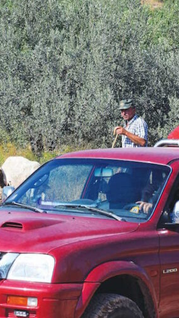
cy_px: 158
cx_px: -35
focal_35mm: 195
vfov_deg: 11.0
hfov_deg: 6.2
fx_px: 1646
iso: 640
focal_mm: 82
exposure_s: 1/1250
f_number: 9
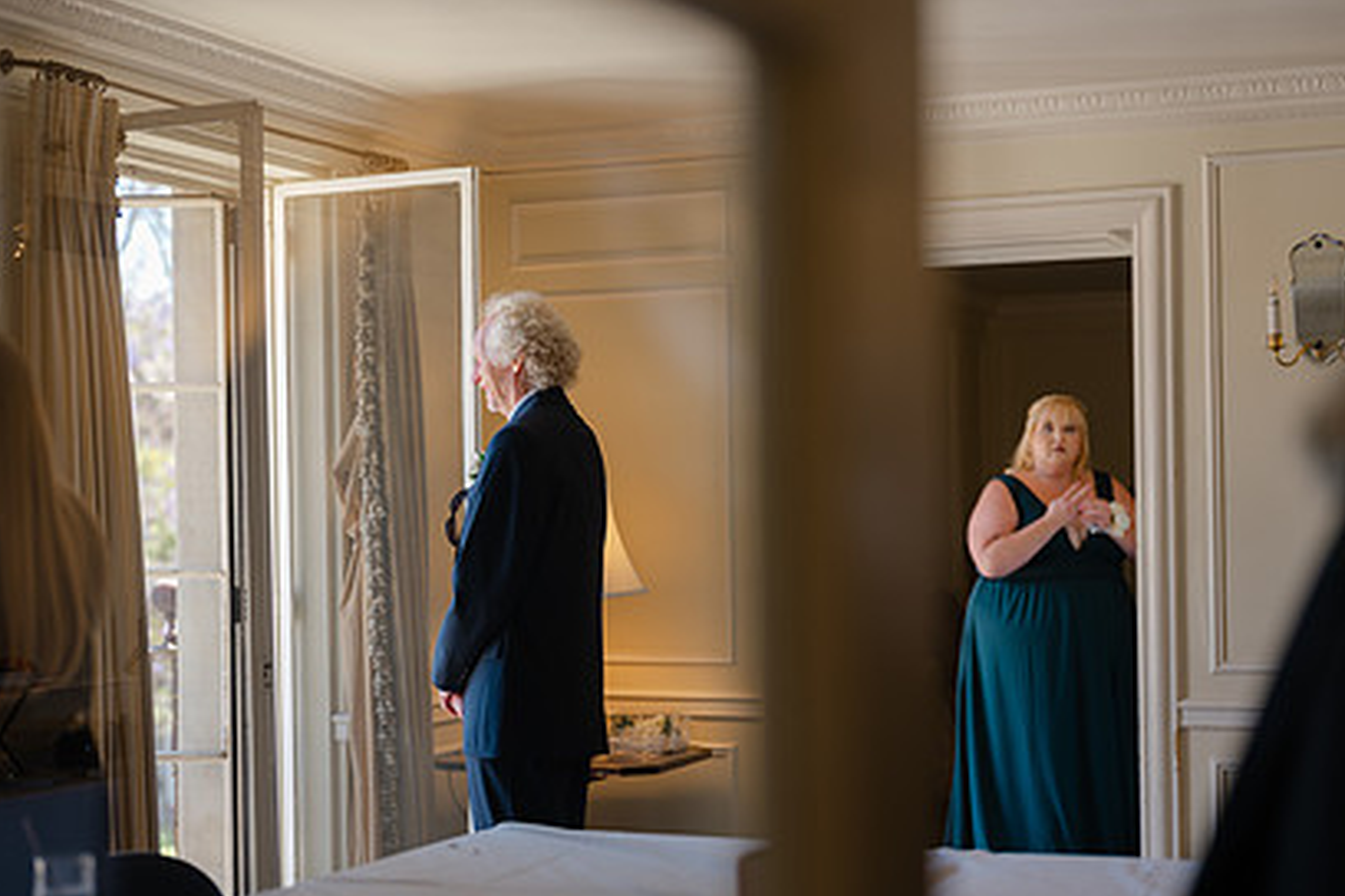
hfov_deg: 30.8
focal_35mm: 65
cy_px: 519
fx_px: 2428
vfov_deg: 20.9
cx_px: 481
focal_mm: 55
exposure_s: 1/120
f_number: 1.7
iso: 160
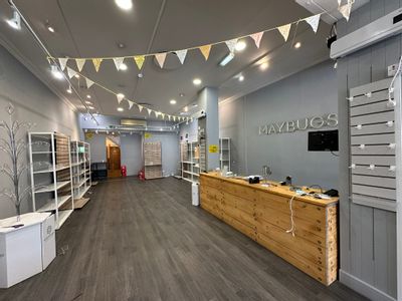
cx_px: 201
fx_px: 163
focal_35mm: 14
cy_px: 150
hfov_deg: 102.1
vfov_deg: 85.7
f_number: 2.2
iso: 320
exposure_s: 1/100
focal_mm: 2.22
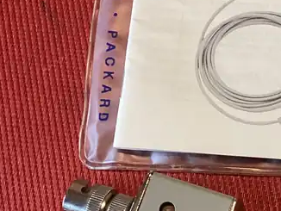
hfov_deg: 19.4
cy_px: 158
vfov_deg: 15.5
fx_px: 772
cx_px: 343
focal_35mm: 95
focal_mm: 3.3
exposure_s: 1/50
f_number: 2.4
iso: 125
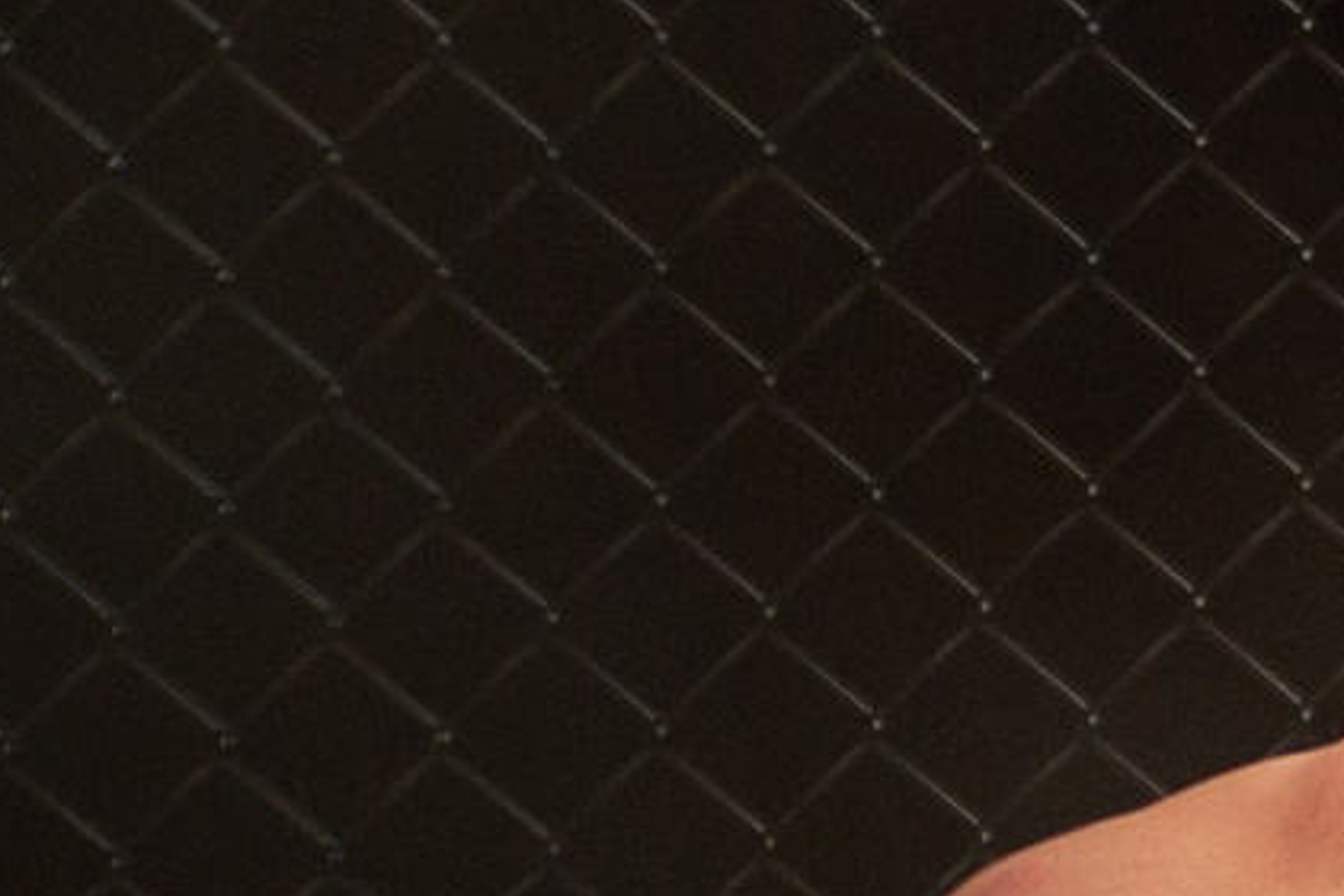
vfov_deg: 2.5
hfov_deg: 3.8
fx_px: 20046
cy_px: 2221
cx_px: 2648
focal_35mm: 537
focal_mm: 80
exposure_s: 1/320
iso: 450
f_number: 4
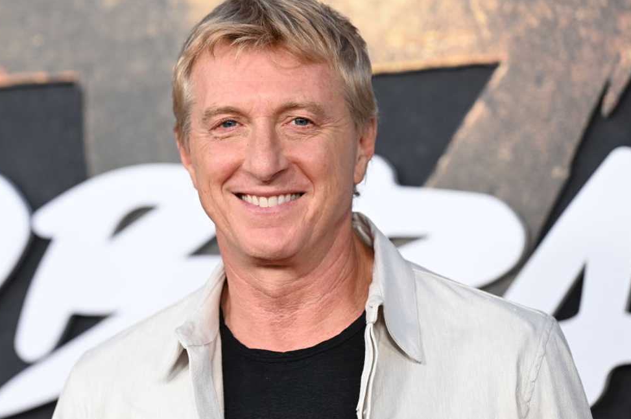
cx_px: 271
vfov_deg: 7.2
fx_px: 3327
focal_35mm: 190
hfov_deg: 10.8
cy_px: 187
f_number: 3.5
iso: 2500
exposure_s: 1/1000
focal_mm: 165
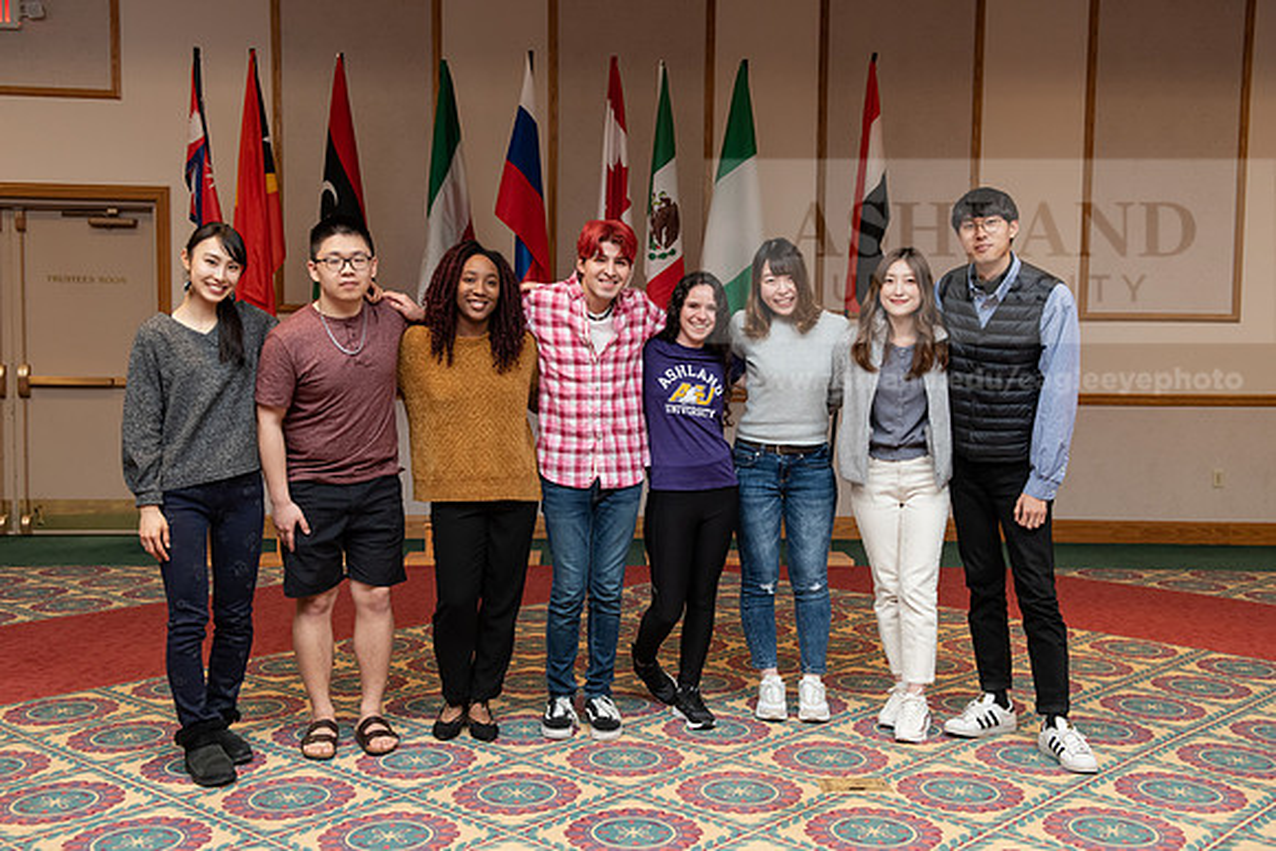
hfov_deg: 48.4
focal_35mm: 40
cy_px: 426
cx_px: 638
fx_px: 1418
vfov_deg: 33.4
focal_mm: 40
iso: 2000
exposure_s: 1/200
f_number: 5.6
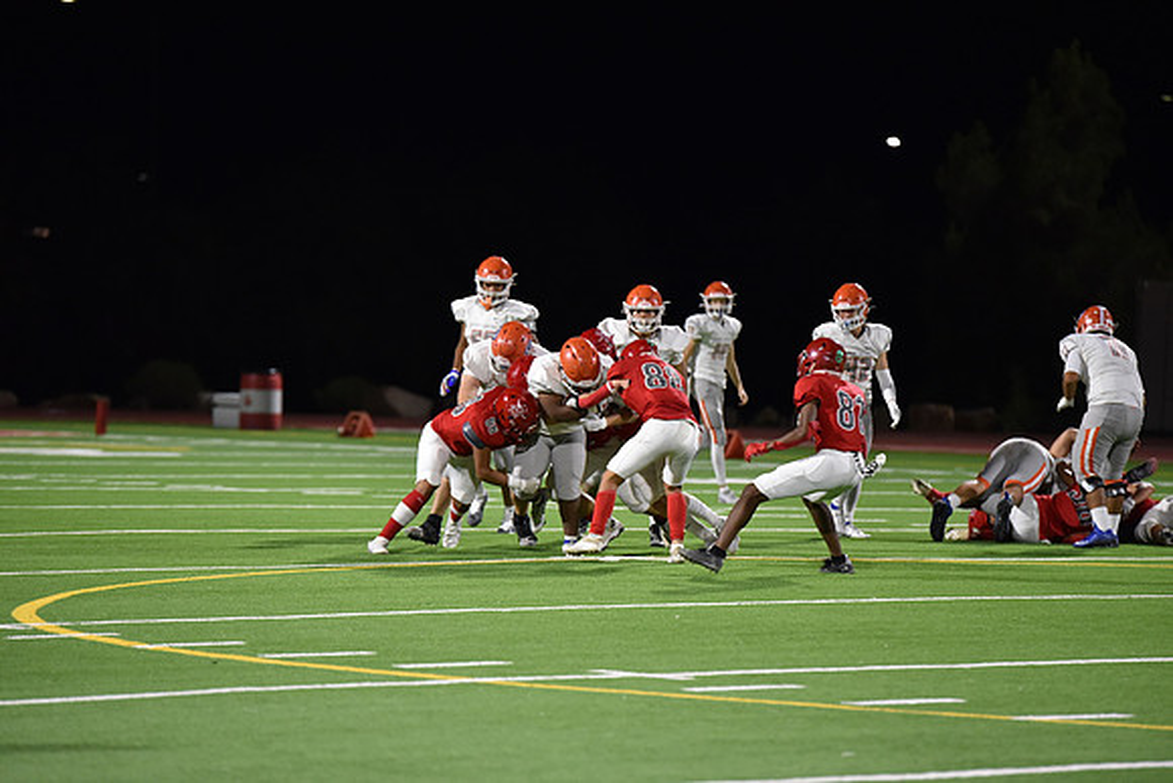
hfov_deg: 10.3
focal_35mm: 200
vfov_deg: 6.9
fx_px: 6518
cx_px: 586
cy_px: 392
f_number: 2.8
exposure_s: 1/500
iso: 3600
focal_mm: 200
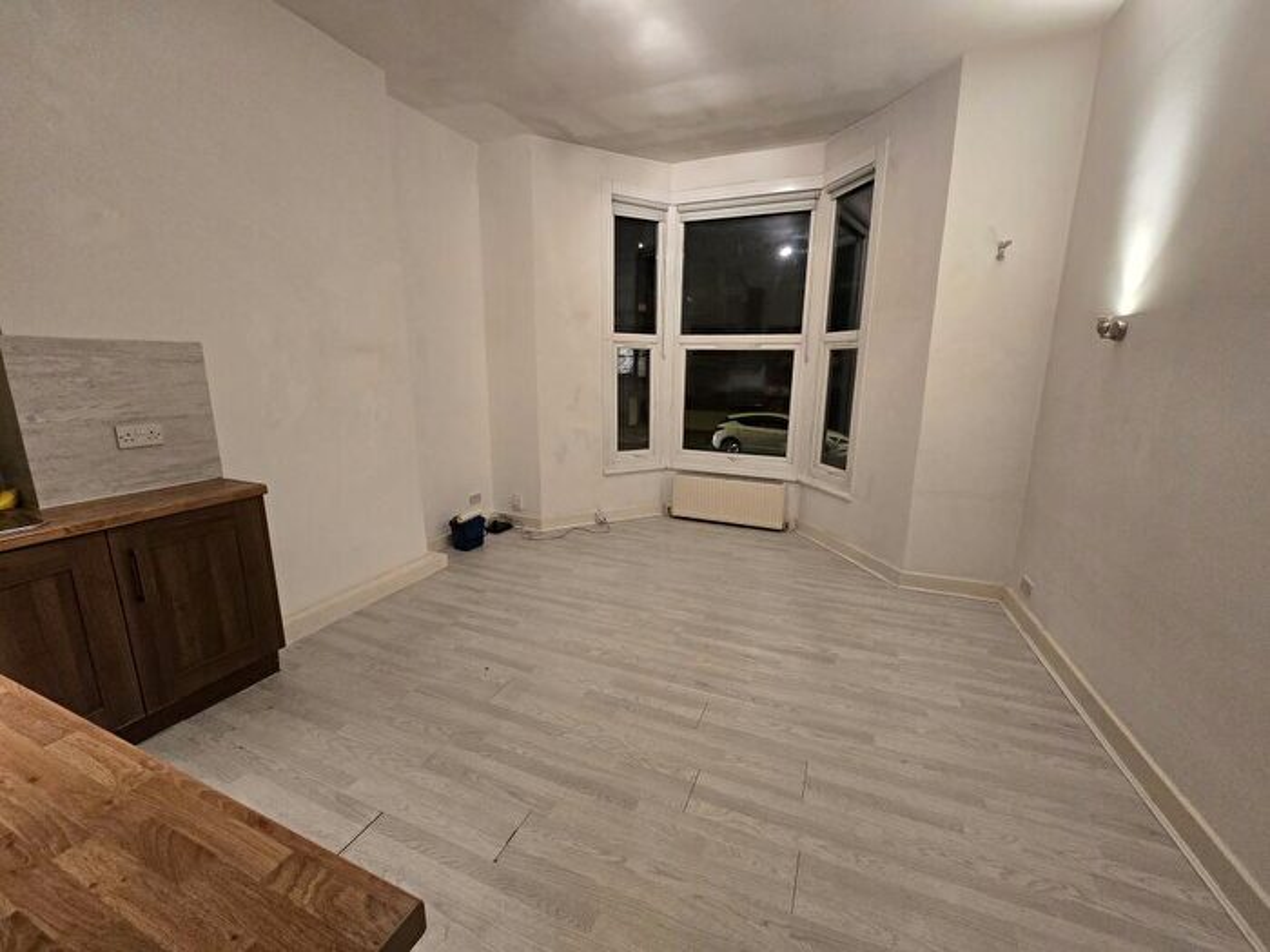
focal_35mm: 13
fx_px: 477
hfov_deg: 106.2
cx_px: 635
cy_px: 476
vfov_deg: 89.9
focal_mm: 2.2
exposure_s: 1/50
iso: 640
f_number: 2.2
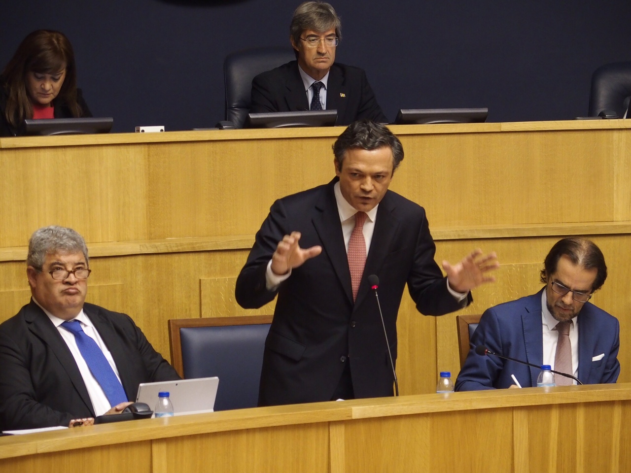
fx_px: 2734
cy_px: 236
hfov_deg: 13.2
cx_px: 316
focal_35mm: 150
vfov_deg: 9.9
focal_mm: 31.8
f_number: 2.8
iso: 640
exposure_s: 1/80
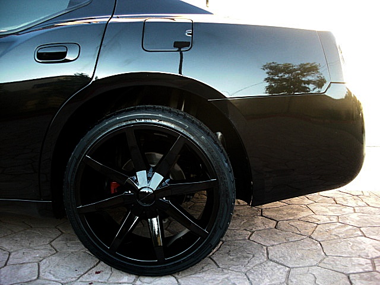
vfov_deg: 39.7
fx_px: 395
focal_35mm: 36
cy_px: 142
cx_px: 190
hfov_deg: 51.4
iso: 200
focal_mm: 6.3
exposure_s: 1/100
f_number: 2.8
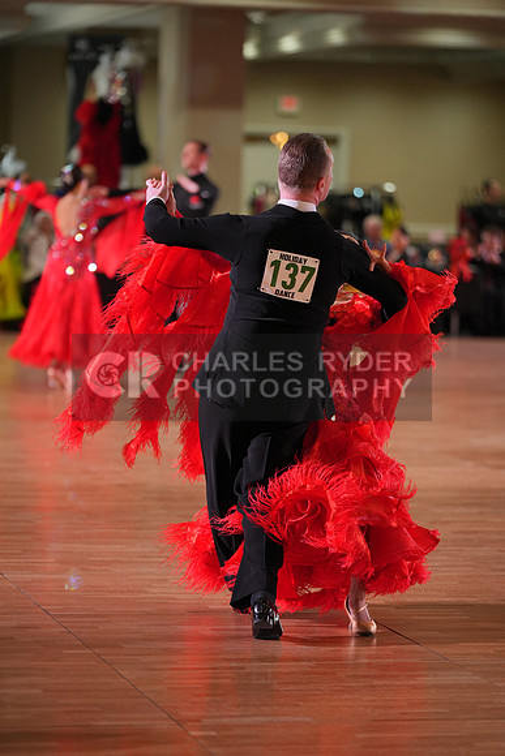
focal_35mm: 144
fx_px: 3028
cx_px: 252
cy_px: 378
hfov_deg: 9.5
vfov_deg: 14.2
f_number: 2.8
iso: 1600
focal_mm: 144
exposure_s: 1/500
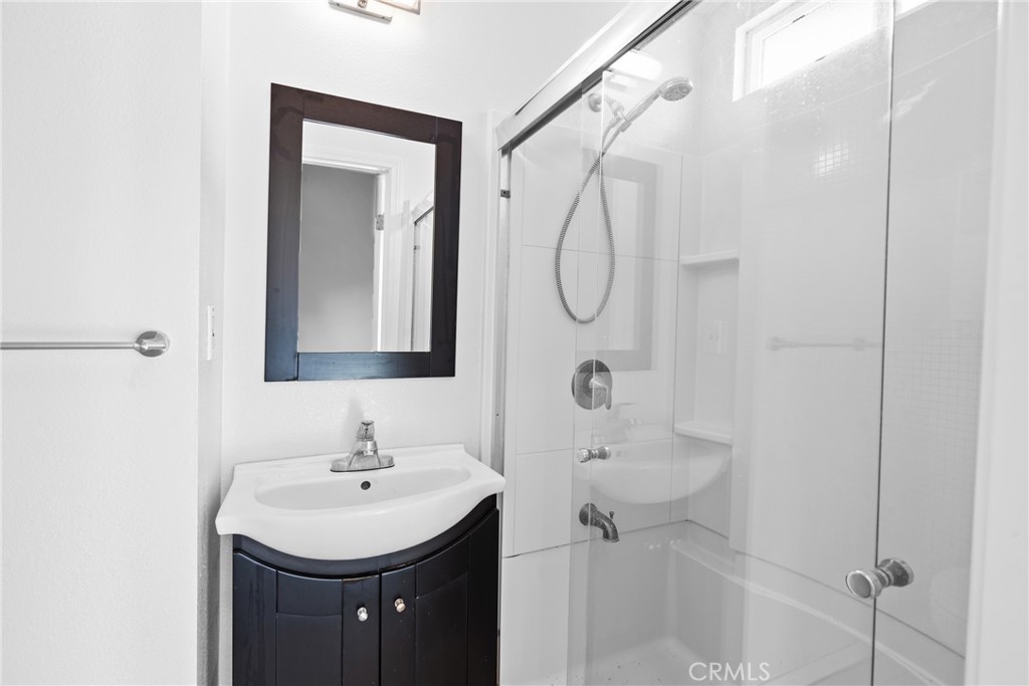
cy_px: 343
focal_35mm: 16
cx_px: 514
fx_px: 457
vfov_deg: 73.8
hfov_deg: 96.7
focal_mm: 16
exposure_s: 1/2.5
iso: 250
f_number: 9
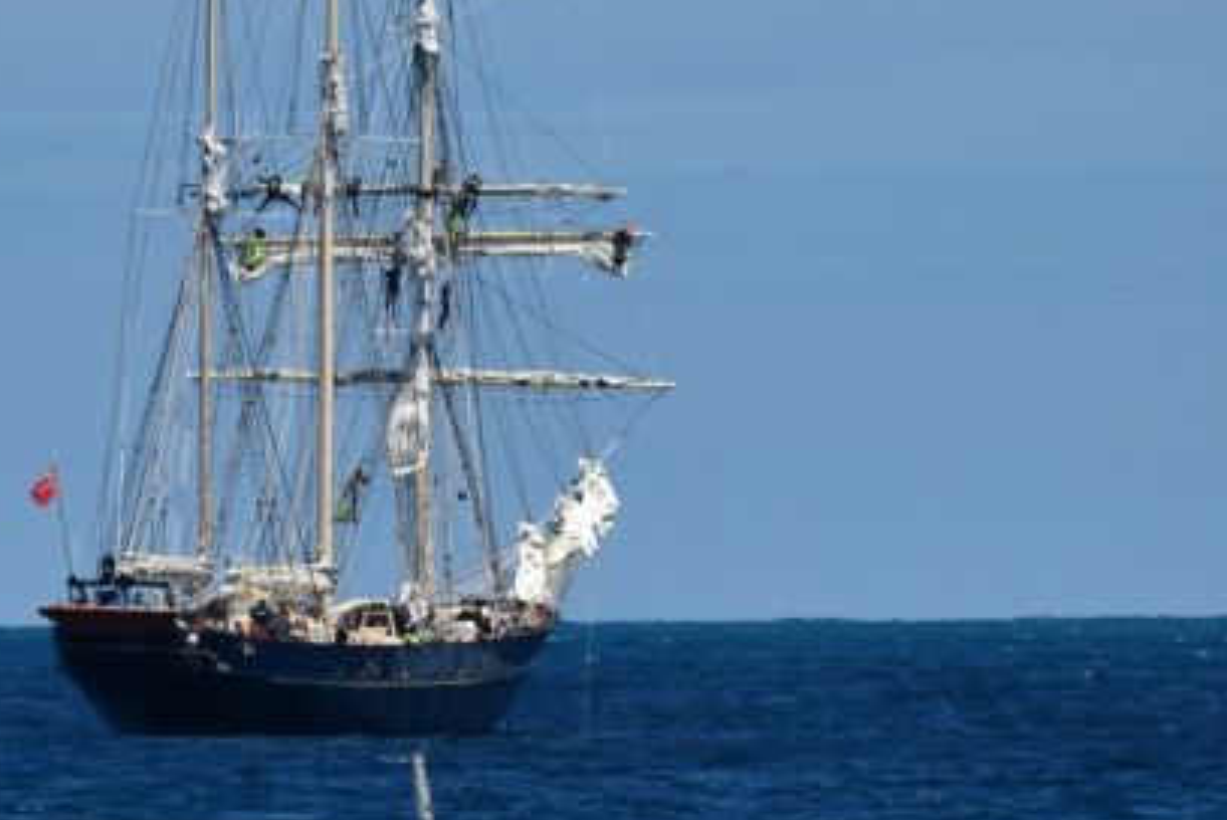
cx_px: 338
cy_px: 481
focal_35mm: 746
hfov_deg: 2.8
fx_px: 25443
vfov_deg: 1.8
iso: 640
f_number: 6
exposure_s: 1/8000
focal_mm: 380
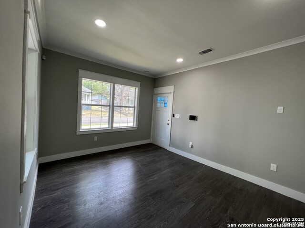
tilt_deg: -1.0
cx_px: 152
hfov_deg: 106.2
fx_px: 115
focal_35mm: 13
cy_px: 114
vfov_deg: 89.9
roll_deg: -3.0
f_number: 1.8
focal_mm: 1.57
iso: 50
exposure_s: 1/120
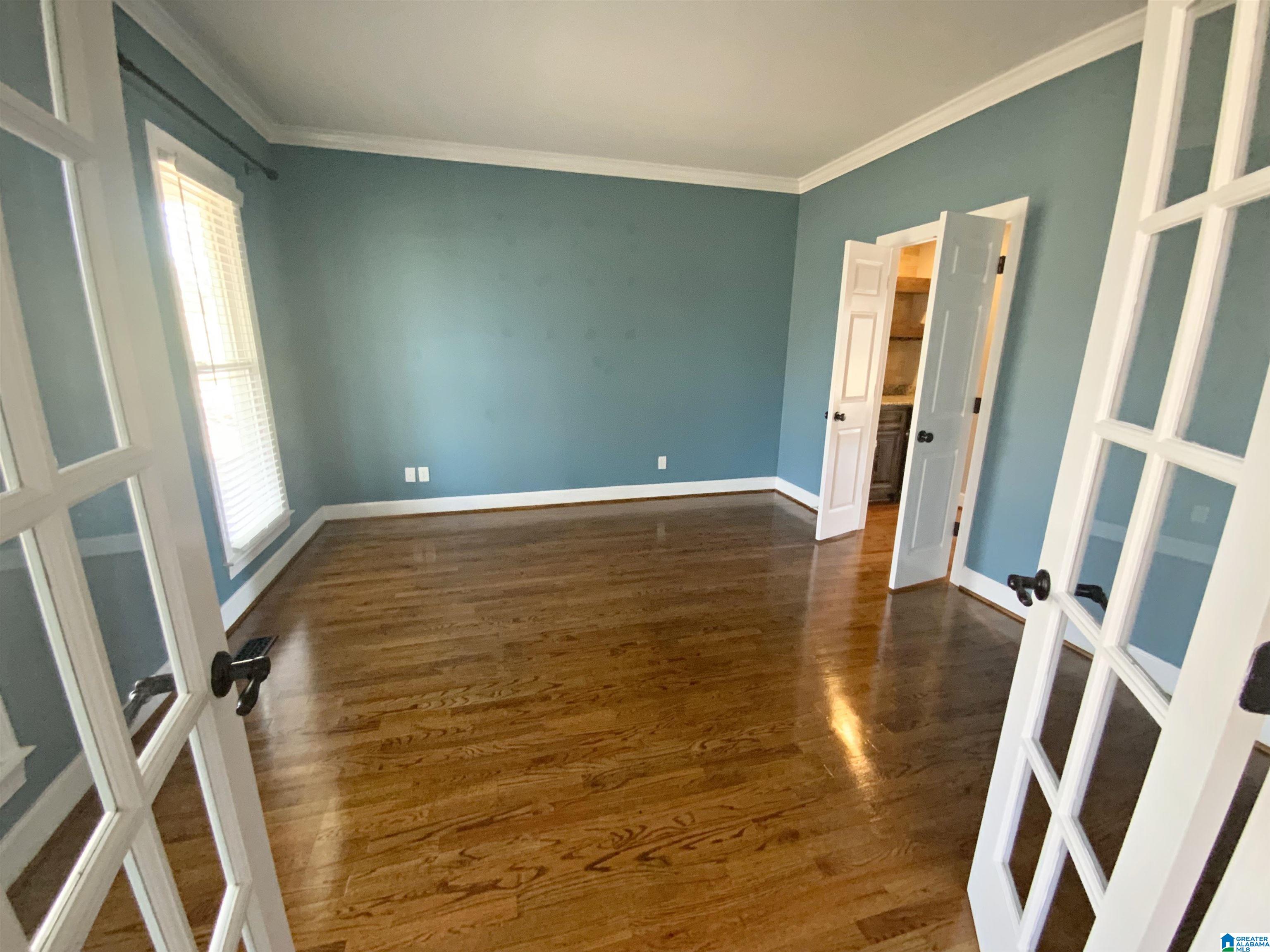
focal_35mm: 13
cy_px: 476
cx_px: 635
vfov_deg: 89.9
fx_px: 477
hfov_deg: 106.2
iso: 500
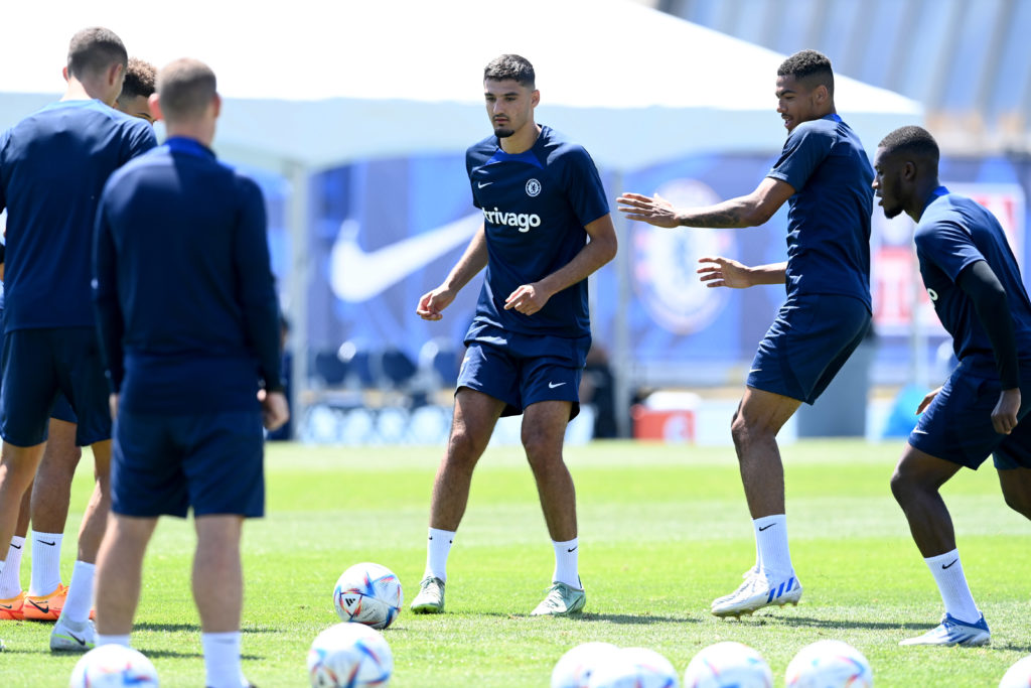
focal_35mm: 400
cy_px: 344
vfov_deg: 3.4
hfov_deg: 5.2
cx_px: 516
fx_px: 11456
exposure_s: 1/1250
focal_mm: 400
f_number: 4
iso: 500
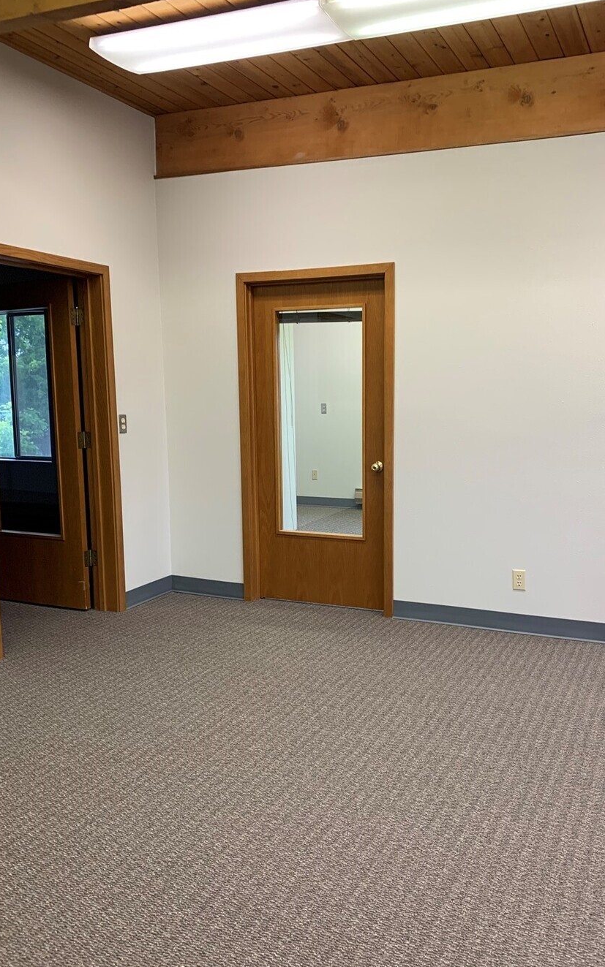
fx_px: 791
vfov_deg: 62.9
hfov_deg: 41.8
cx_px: 333
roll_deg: +0.8
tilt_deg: -5.9
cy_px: 508
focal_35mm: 30
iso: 100
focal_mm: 4.25
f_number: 1.8
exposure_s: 1/60
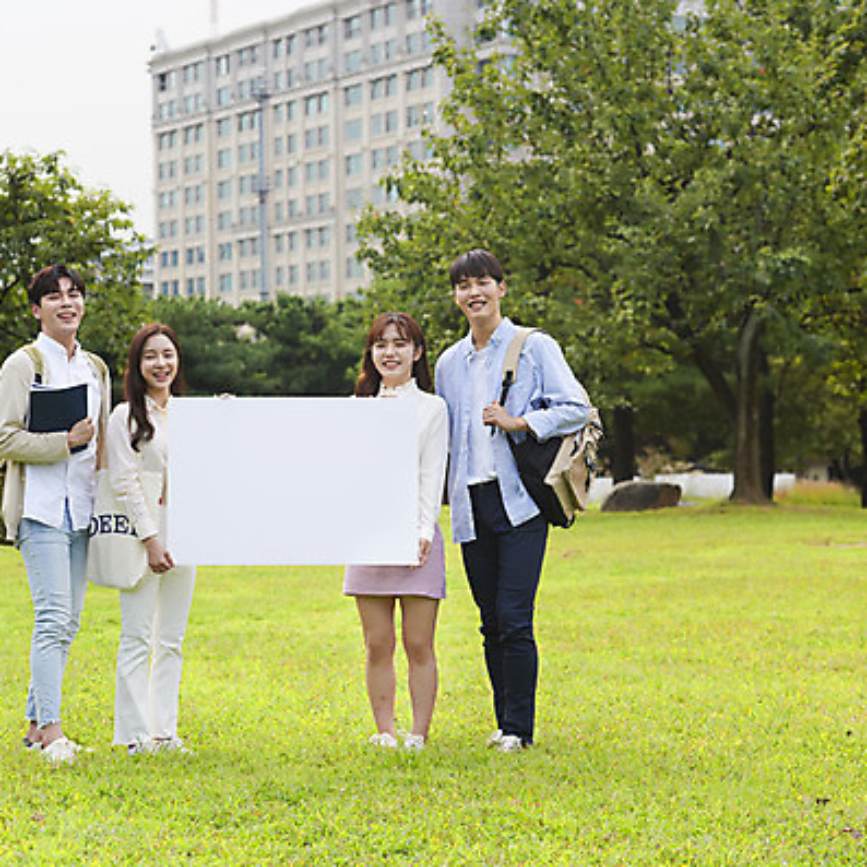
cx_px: 344
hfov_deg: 14.8
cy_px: 432
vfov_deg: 14.8
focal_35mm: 118
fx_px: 3344
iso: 320
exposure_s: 1/500
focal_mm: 92
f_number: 4.5
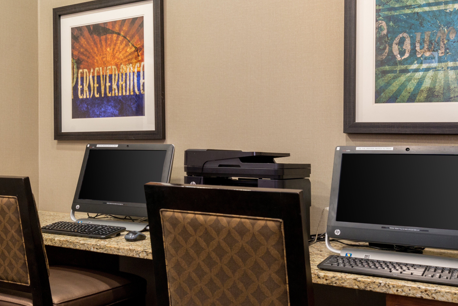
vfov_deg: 34.2
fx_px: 496
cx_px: 216
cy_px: 157
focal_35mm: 39
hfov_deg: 49.5
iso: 400
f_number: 9.5
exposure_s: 1/2
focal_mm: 24
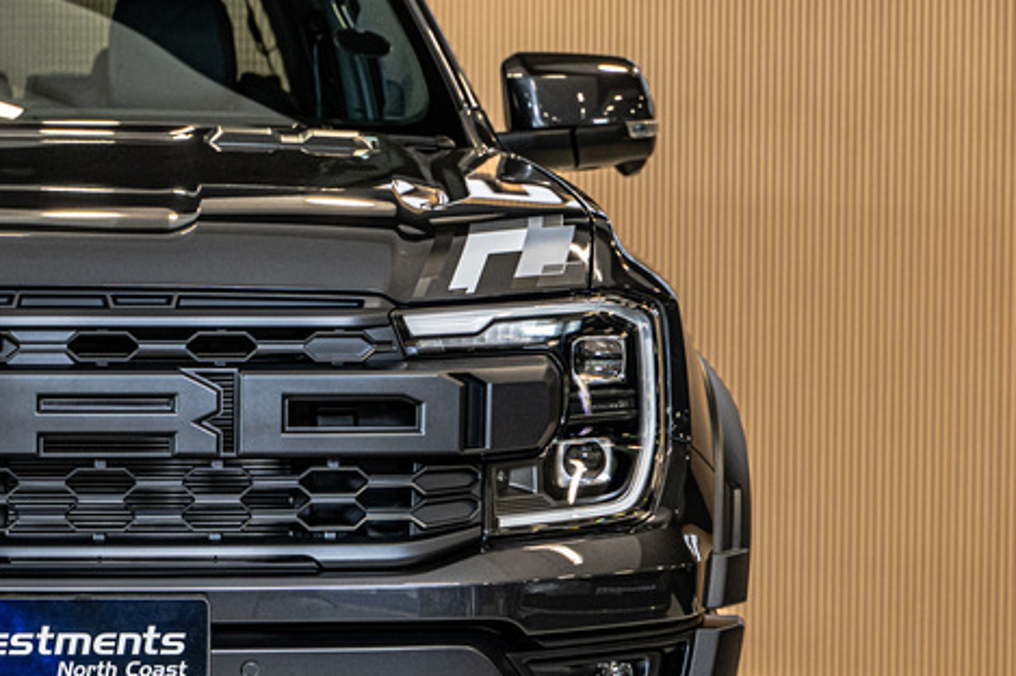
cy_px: 464
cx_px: -5
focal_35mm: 155
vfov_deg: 8.8
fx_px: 4371
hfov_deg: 13.1
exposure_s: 1/125
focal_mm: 71
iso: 640
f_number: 4.5
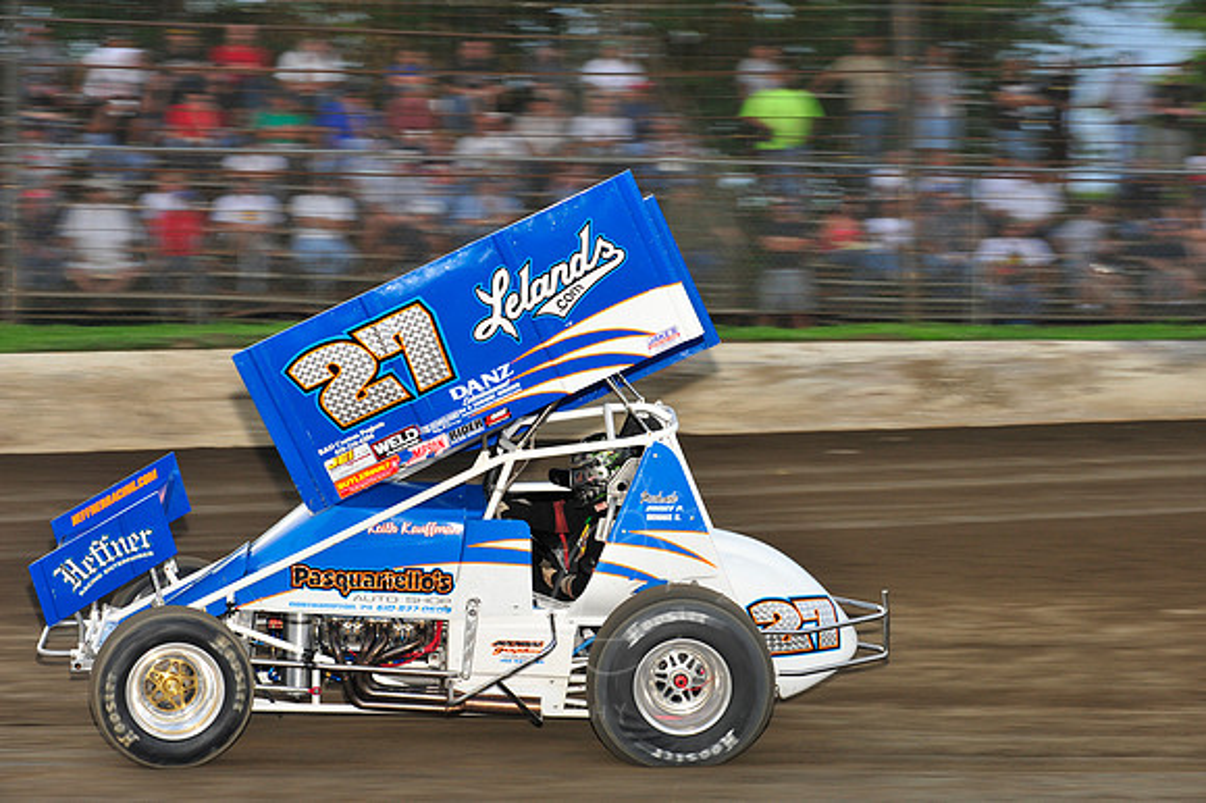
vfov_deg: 13.0
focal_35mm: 105
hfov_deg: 19.5
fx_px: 3515
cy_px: 402
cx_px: 603
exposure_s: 1/320
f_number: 7.1
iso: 640
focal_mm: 105
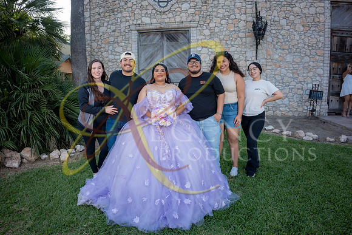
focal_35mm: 20
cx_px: 176
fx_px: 196
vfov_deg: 62.0
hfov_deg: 84.0
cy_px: 118
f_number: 2.8
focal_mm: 20
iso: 125
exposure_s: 1/400
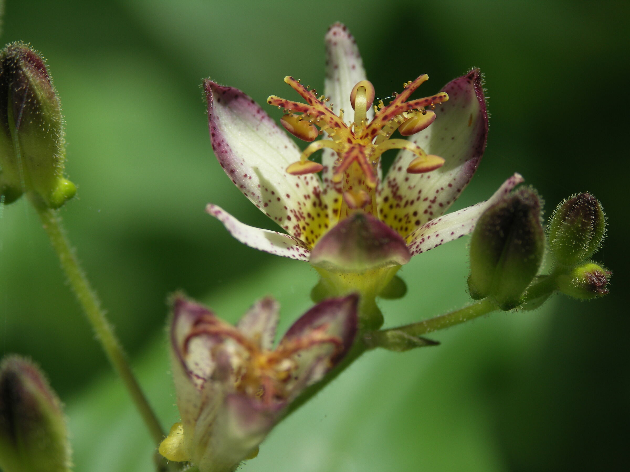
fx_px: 3640
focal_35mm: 200
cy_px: 236
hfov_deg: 9.9
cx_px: 315
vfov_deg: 7.4
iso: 50
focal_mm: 50.8
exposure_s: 1/320
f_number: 4
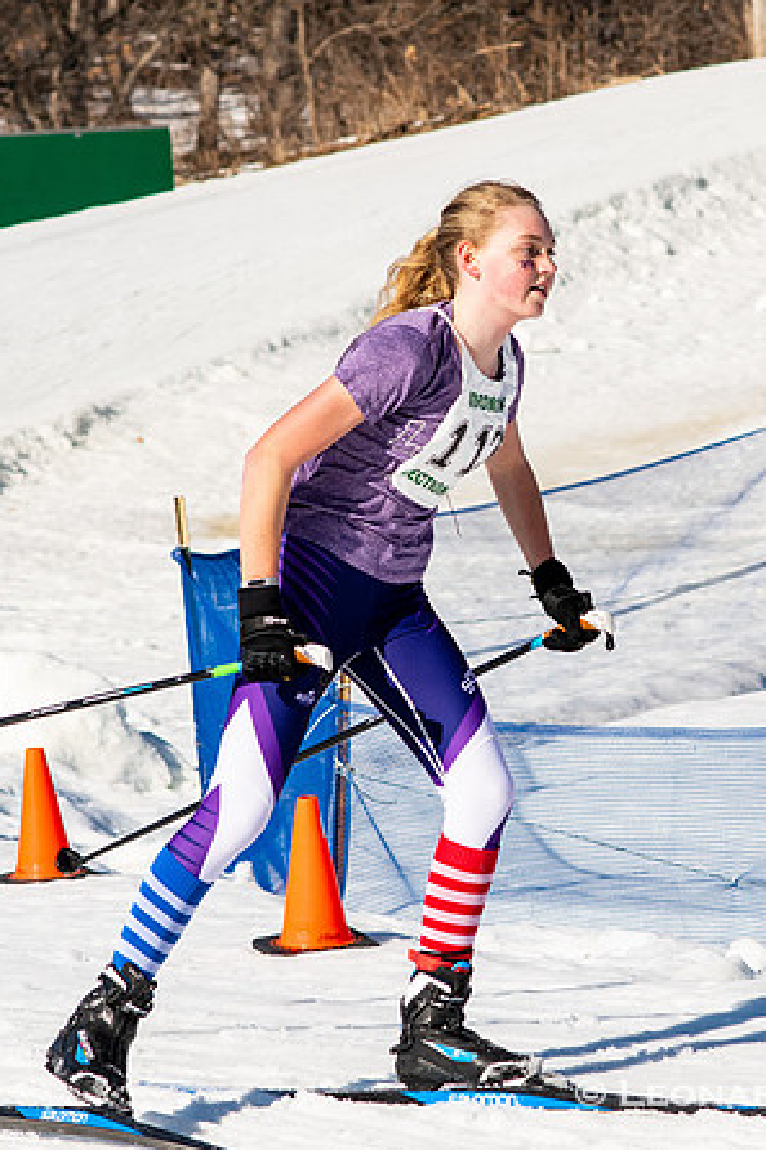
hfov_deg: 7.1
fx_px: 6164
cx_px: 473
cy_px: 572
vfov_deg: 10.7
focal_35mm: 193
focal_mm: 85
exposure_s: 1/2500
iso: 400
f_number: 6.3
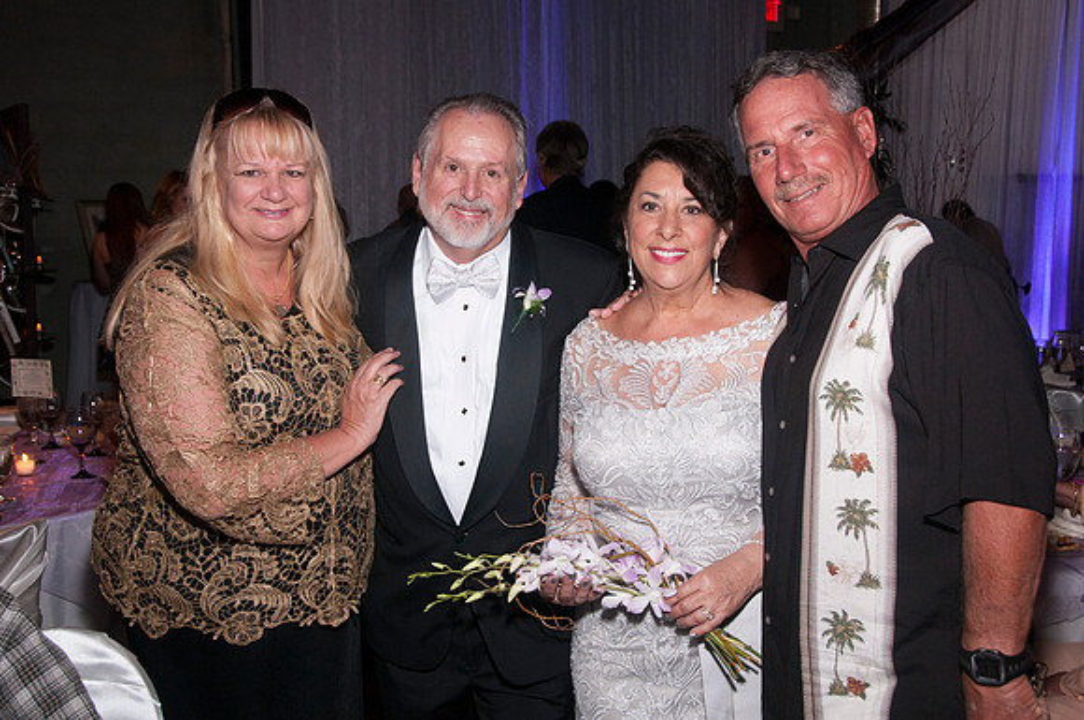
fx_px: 1173
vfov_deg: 34.1
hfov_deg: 49.6
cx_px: 542
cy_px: 360
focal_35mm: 39
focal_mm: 26
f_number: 5.6
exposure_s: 1/60
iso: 400
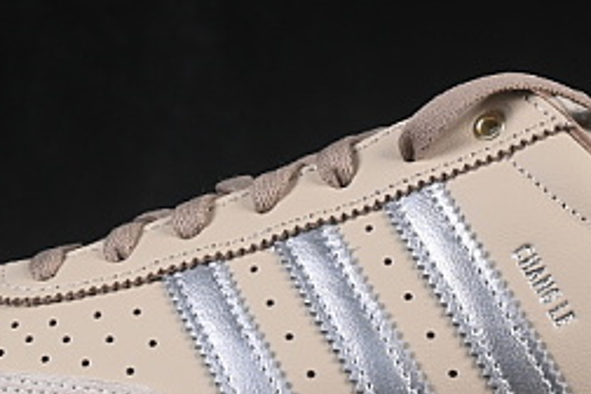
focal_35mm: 238
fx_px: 3907
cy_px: 158
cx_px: 417
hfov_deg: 8.6
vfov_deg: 5.8
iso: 160
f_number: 8
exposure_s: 1/80
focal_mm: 50
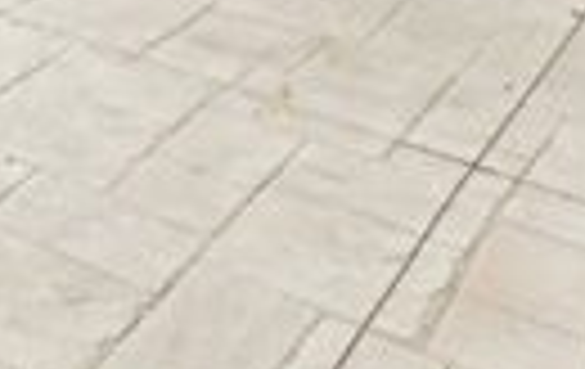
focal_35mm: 78
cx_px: -364
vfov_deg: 13.6
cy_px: -432
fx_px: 1247
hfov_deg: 21.0
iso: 100
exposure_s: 1/250
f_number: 8
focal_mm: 13
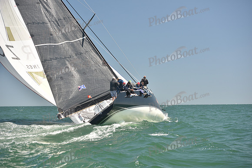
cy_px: 84
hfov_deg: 28.8
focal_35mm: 70
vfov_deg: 19.5
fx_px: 490
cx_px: 126
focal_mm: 70
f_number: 4
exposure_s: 1/800
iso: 250
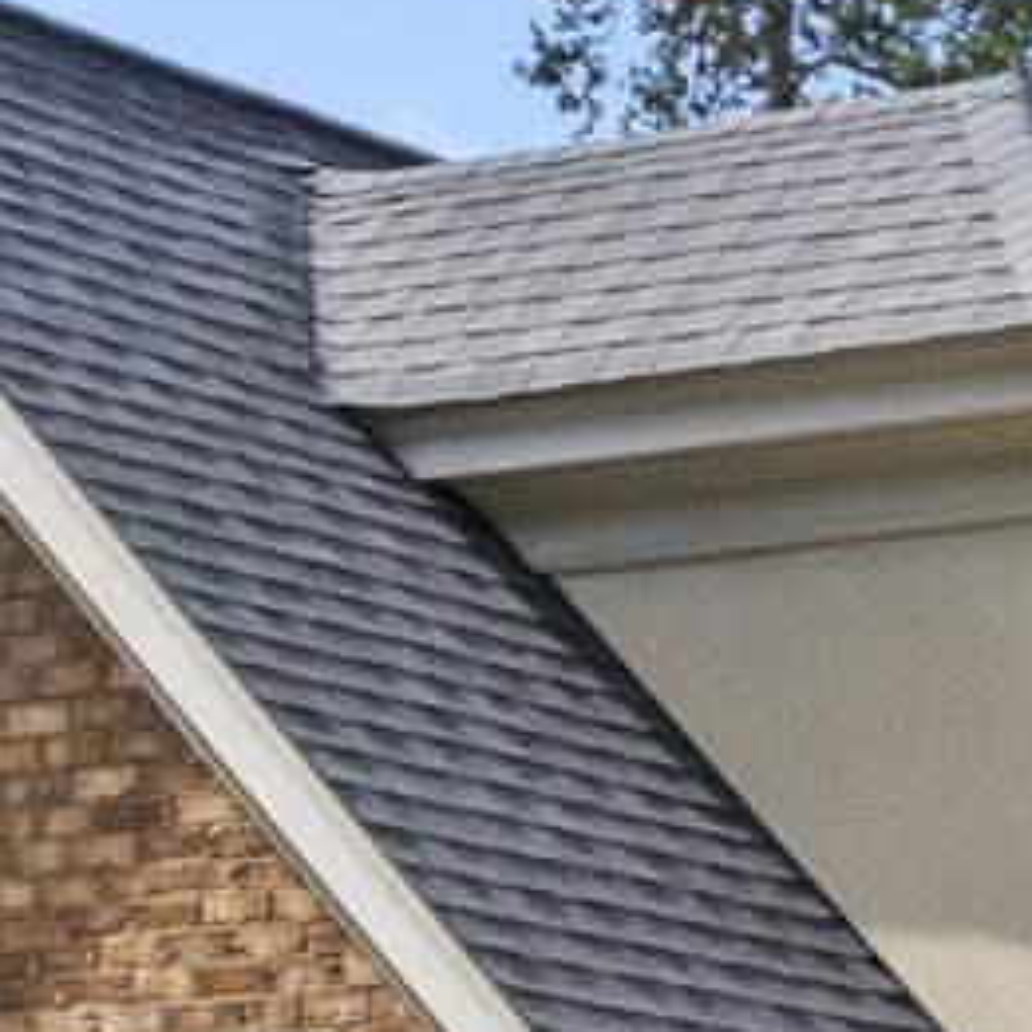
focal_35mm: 179
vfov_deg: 9.4
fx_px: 6038
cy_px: 1714
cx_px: 2278
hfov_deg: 9.0
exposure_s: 1/1000
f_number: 2.8
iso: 100
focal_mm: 8.38
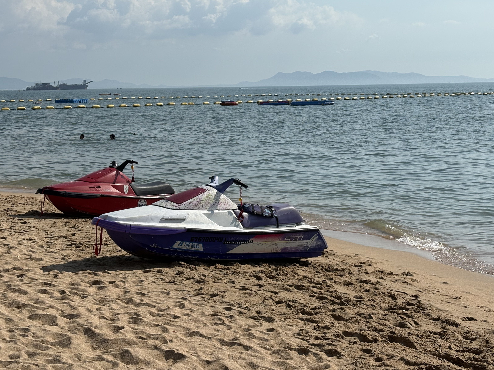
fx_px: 928
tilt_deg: -3.2
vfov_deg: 22.5
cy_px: 140
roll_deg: +1.5
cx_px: 302
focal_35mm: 65
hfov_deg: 29.7
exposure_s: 1/5814
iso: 25
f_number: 1.6
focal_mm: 5.96
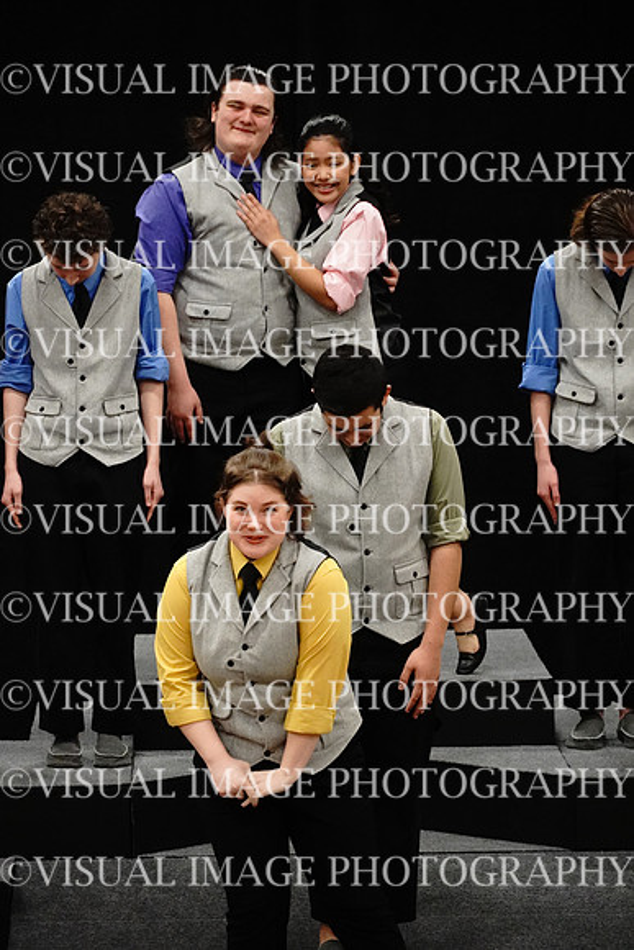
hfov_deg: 7.4
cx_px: 317
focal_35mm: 186
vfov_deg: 11.1
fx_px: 4910
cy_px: 475
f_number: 6.3
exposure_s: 1/125
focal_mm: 124
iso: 8000
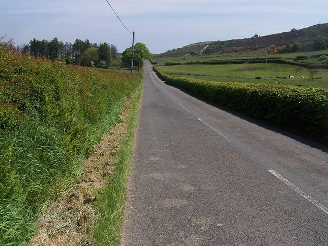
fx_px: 360
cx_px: 164
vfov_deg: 37.7
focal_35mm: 38
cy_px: 123
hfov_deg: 49.0
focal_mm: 6.3
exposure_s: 1/500
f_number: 5.6
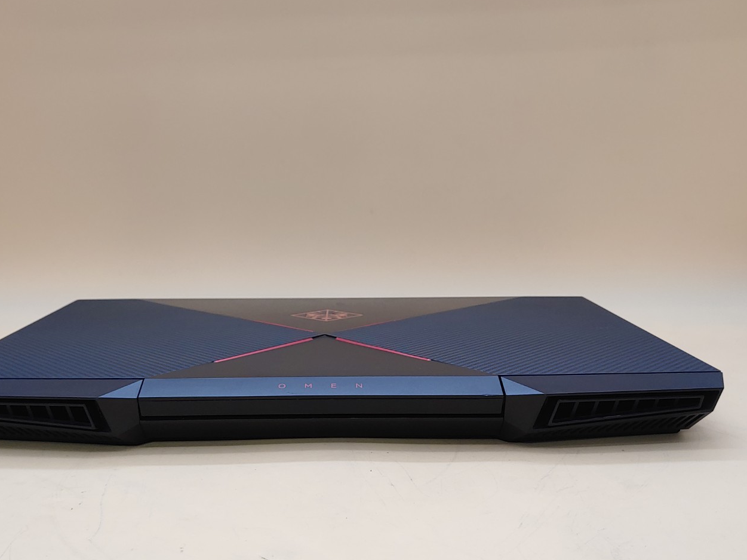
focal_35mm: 38
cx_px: 328
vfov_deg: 37.7
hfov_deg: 48.9
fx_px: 820
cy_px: 314
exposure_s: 1/79
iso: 50
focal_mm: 4.36
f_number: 1.8
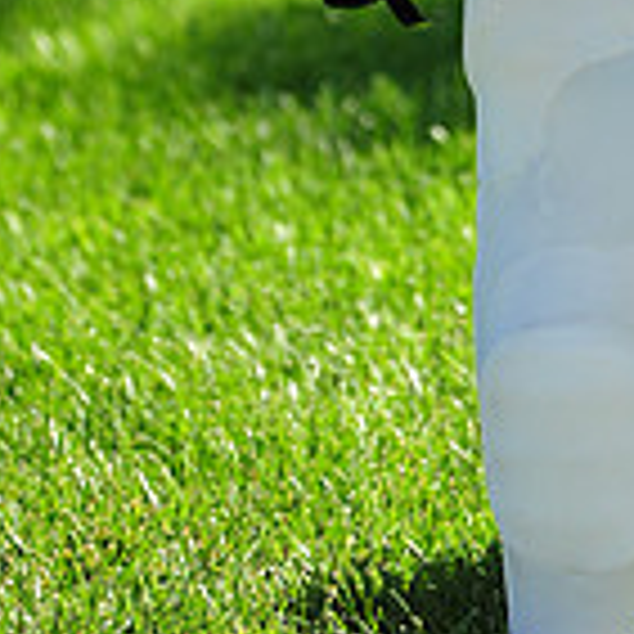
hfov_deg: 2.5
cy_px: -315
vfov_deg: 2.5
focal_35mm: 697
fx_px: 14443
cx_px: 796
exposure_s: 1/1600
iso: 400
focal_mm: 200
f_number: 4.5
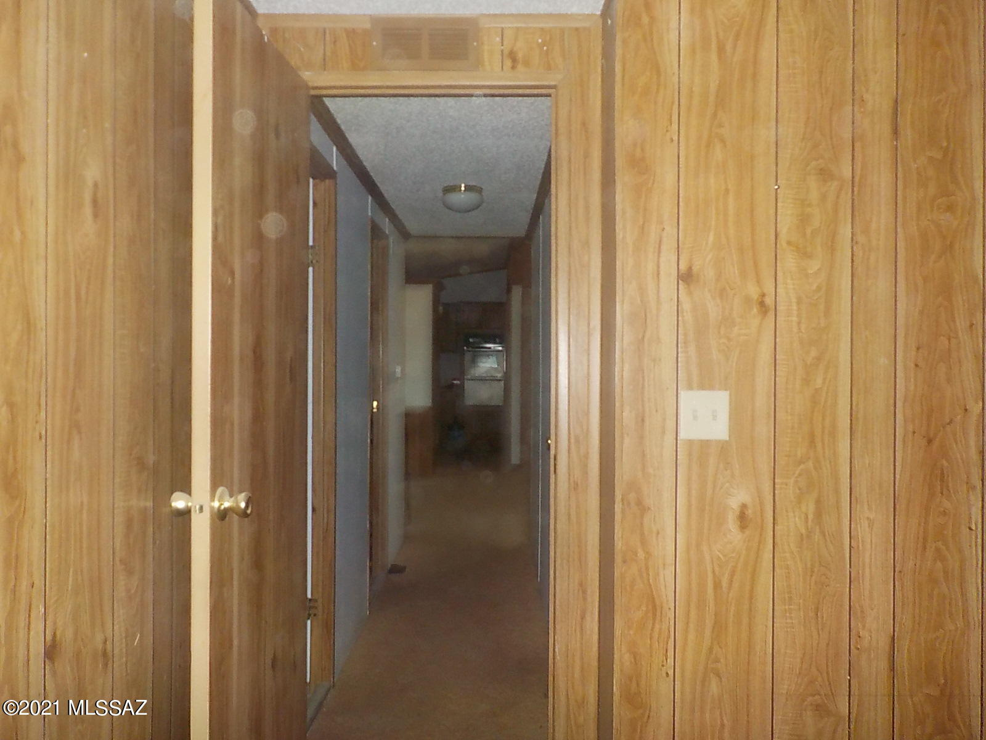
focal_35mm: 30
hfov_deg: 60.0
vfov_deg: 46.8
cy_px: 370
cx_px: 493
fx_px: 855
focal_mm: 4.1
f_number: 3.3
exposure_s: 1/30
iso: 220
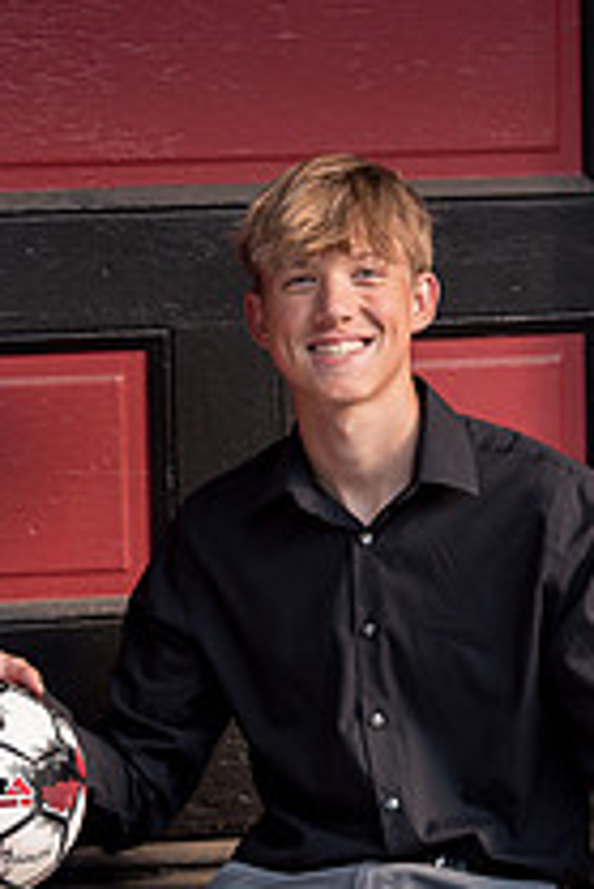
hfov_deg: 4.7
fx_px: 7214
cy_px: 645
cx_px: 278
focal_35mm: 292
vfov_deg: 7.0
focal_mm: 135
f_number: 3.2
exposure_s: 1/400
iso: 800
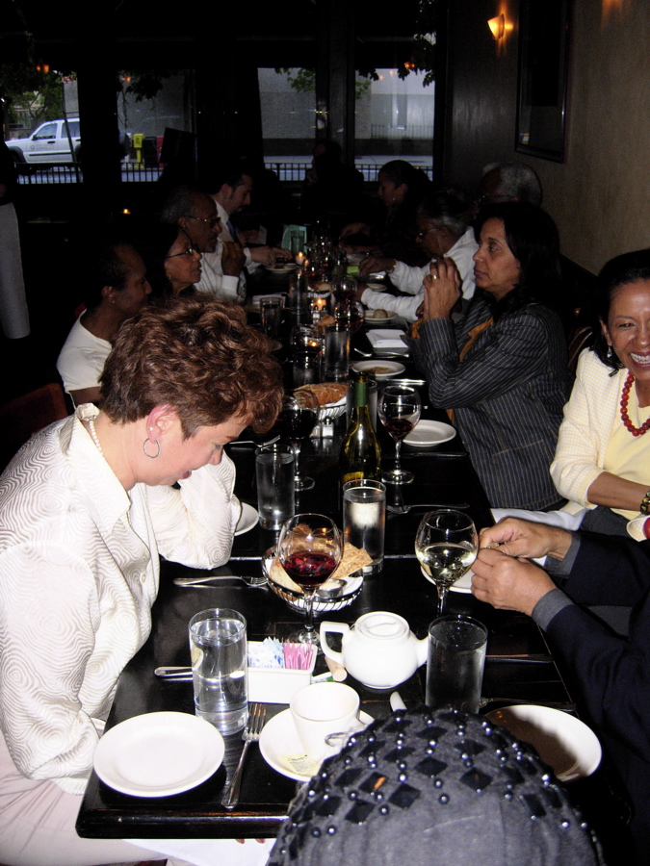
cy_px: 433
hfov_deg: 39.7
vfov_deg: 51.4
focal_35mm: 36
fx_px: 901
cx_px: 325
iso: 115
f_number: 2.7
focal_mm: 7.5
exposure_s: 1/73.9
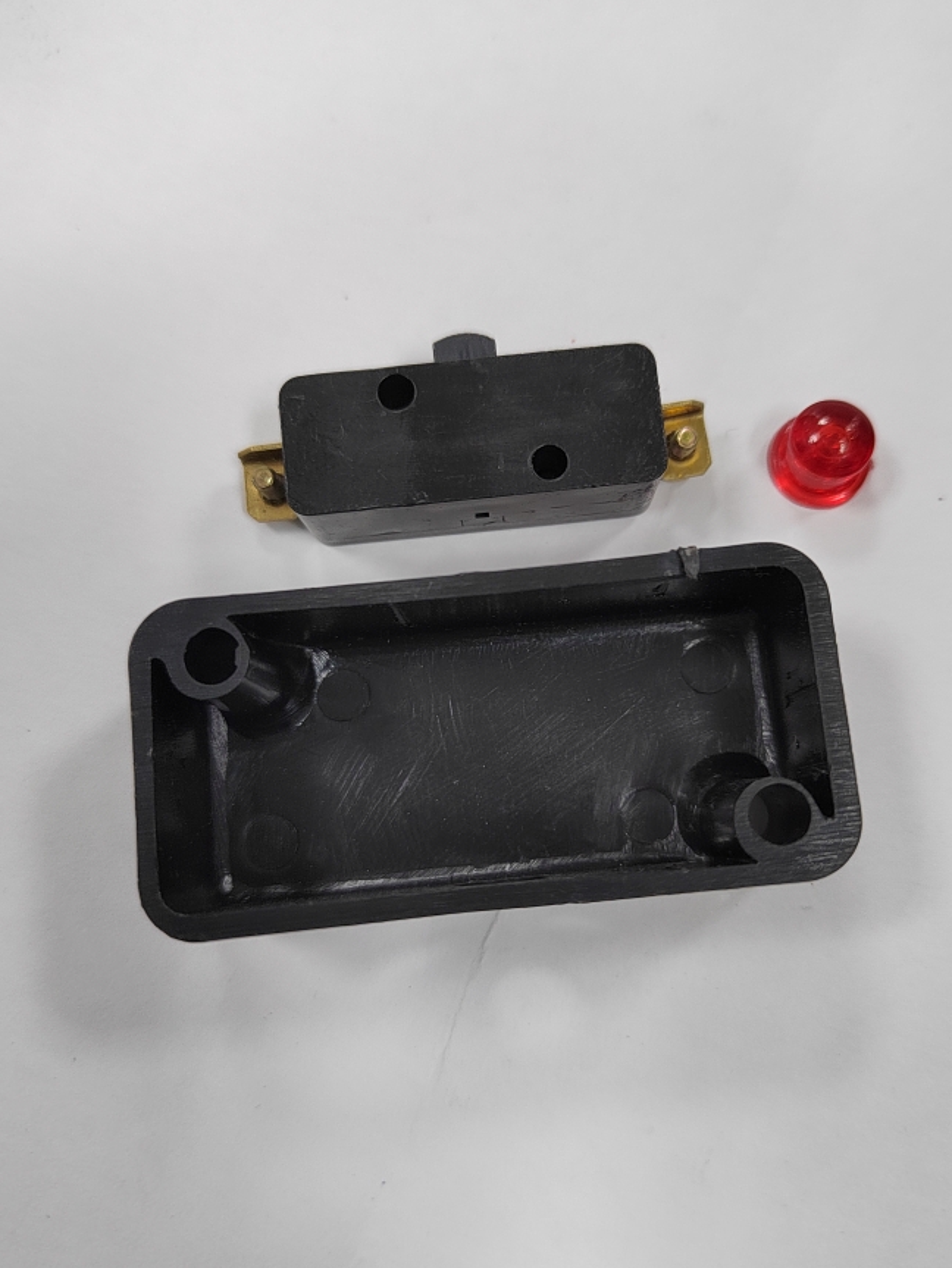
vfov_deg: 67.2
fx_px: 953
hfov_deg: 53.0
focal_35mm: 26
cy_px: 663
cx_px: 529
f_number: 1.9
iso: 1006
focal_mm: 5.52
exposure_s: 1/100
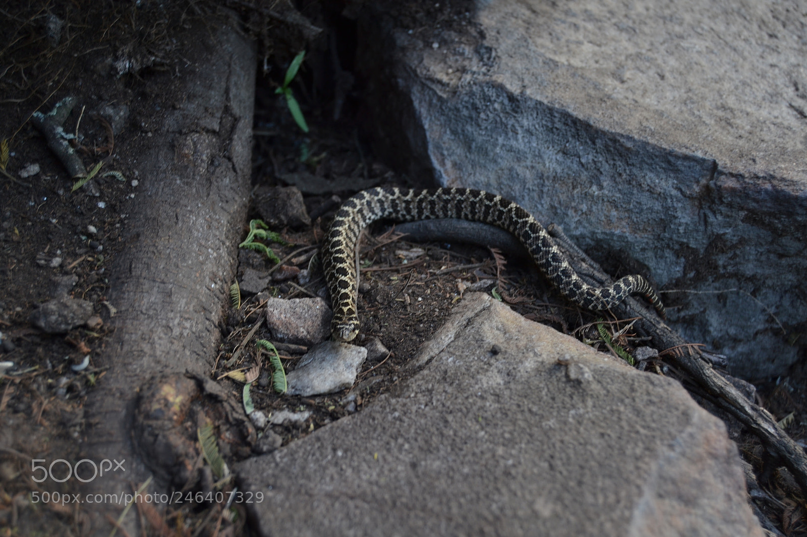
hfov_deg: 41.1
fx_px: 1076
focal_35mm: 48
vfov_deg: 28.1
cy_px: 268
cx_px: 404
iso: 100
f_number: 5.6
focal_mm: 32
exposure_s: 1/30
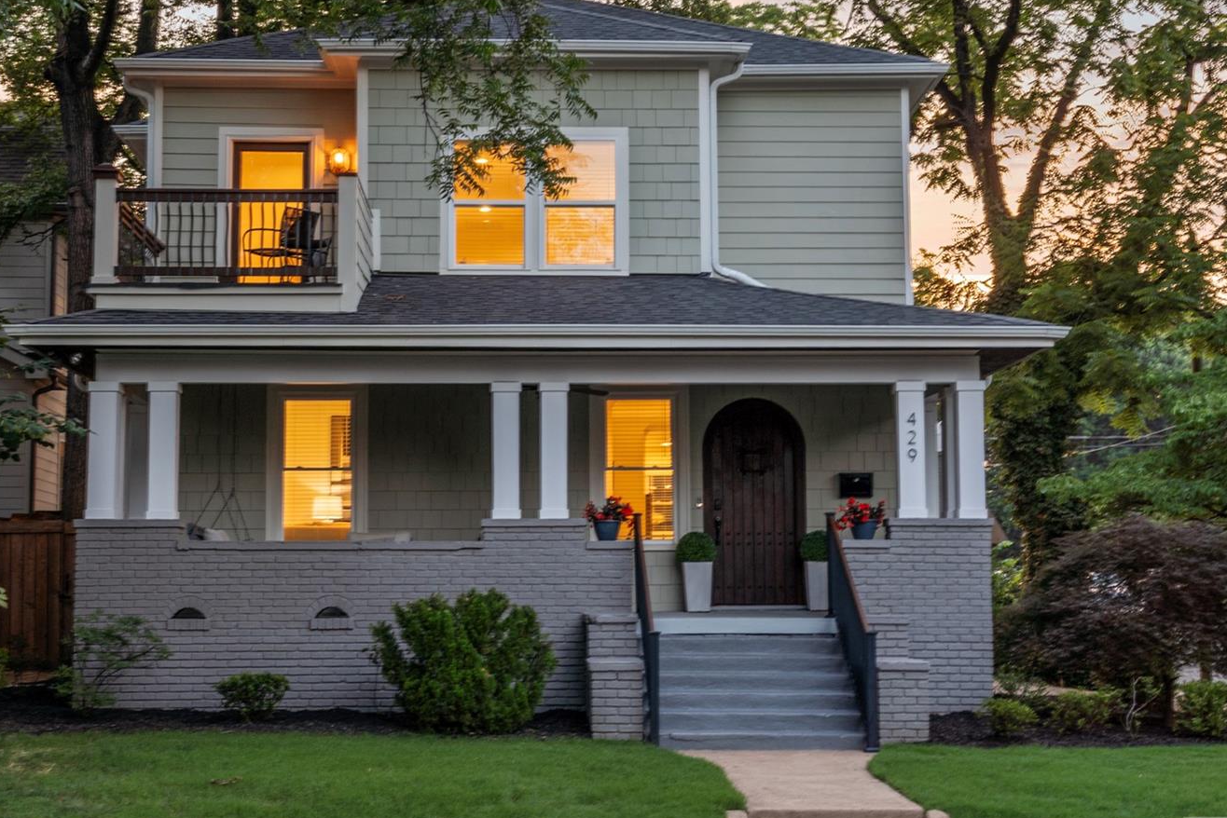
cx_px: 526
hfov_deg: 35.6
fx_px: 1909
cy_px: 364
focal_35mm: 56
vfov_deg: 24.2
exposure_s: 1/2.5
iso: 160
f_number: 9
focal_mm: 36
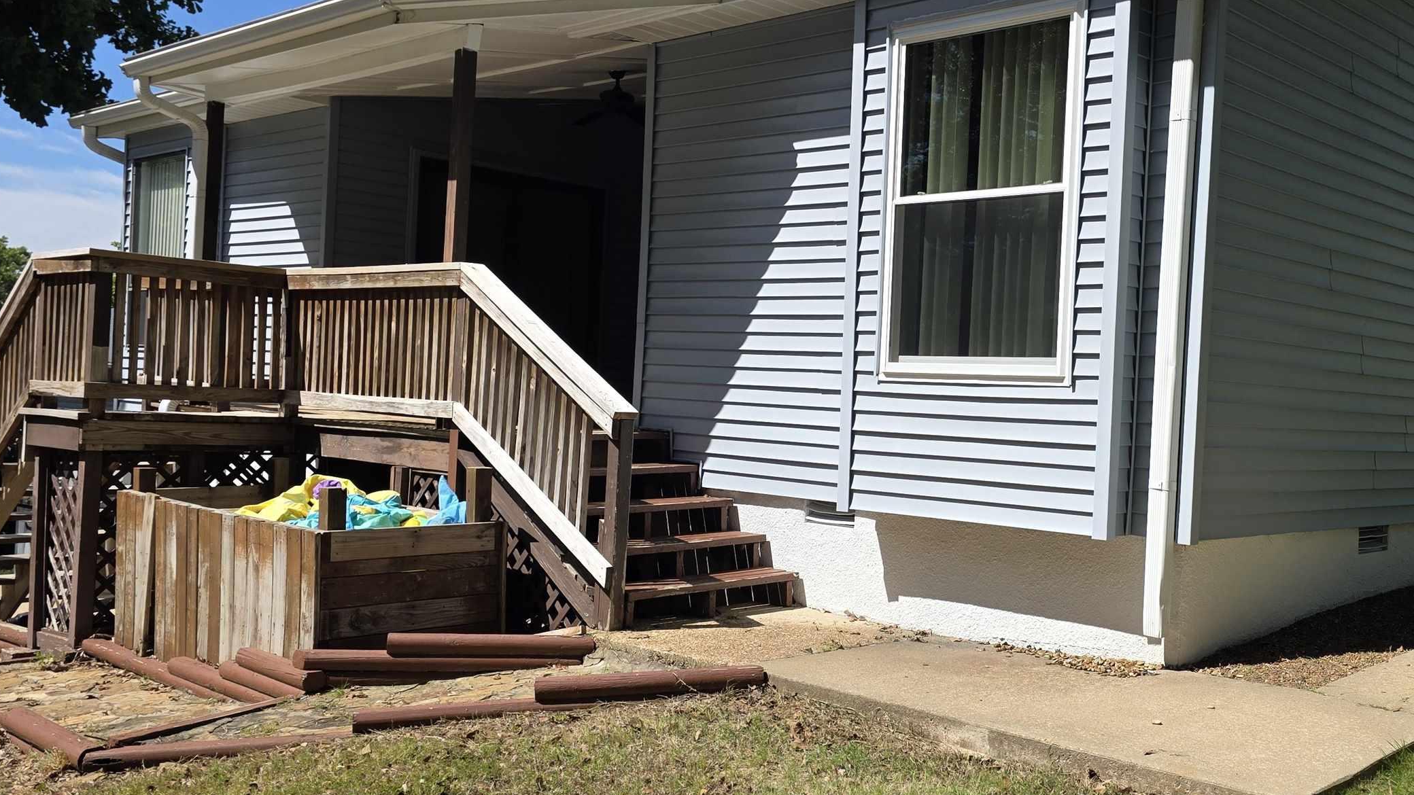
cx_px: 914
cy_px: 379
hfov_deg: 53.2
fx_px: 1387
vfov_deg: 32.0
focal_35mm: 37
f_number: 1.7
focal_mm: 6.3
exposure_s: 1/5778
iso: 80
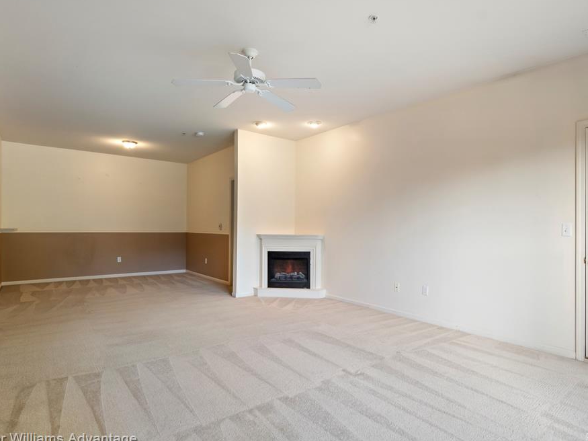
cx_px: 310
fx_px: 315
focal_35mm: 19
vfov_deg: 69.9
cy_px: 220
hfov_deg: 85.9
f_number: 8
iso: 800
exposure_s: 1/13
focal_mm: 11
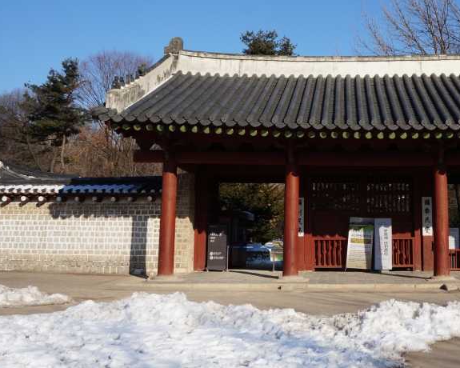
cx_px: 351
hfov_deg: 40.7
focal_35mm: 44
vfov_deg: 34.0
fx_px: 599
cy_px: 149
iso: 200
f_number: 13
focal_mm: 18
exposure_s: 1/320
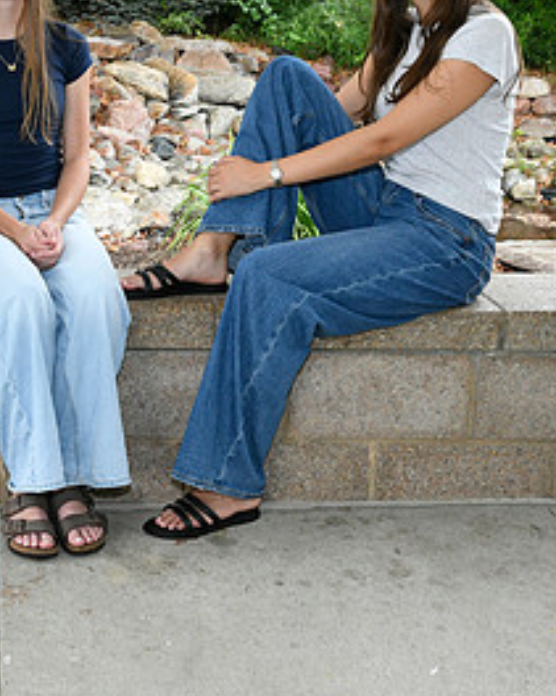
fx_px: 1317
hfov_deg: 23.1
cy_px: 194
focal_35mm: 64
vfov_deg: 29.2
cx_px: 37
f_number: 8
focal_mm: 31
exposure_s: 1/60
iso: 1600
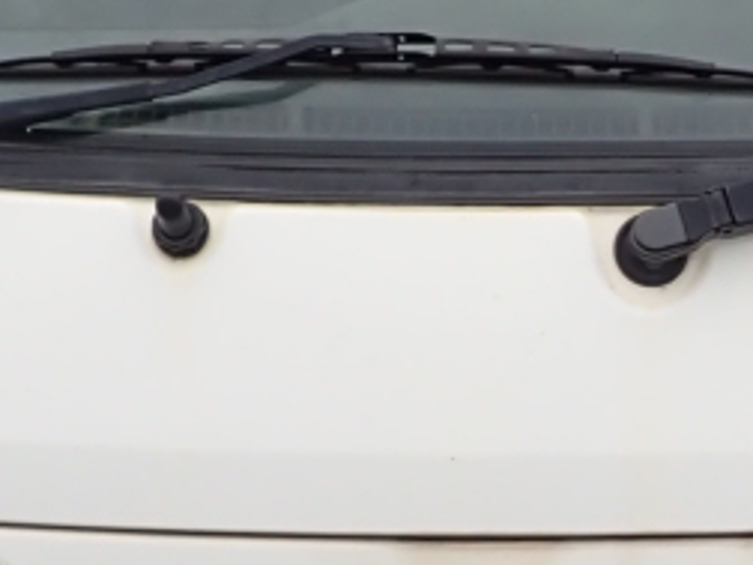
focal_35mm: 127
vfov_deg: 11.7
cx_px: 669
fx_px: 2763
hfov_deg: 15.4
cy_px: 365
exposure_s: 1/100
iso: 100
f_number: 2.8
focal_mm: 4.5
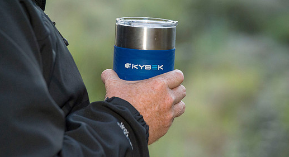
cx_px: 147
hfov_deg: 8.7
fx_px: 1900
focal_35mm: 250
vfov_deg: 4.7
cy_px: 67
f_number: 6.3
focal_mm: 200
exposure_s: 1/320
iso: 2500
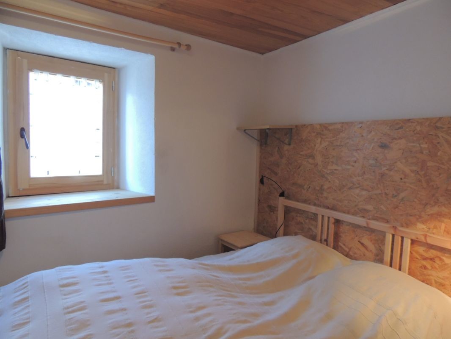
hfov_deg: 71.6
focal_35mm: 24
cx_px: 226
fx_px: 313
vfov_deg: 56.8
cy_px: 170
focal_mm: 4.3
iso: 400
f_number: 3
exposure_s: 1/20
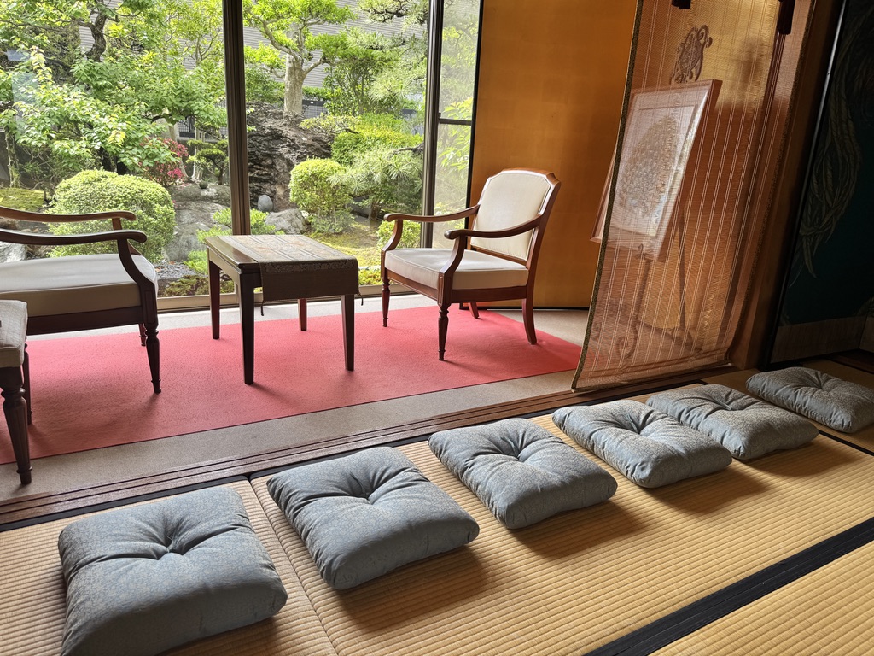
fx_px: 606
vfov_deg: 56.8
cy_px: 328
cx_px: 437
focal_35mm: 24
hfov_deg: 71.6
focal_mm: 6.76
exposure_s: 1/188
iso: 64
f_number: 1.78
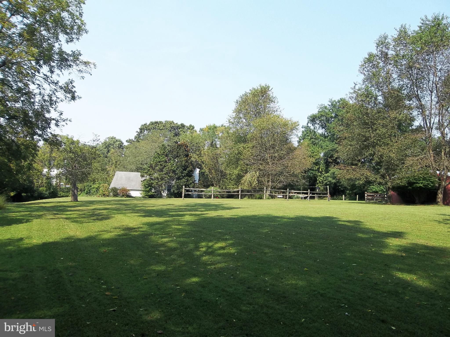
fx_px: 351
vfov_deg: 51.4
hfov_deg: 65.3
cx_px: 225
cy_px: 168
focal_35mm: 27
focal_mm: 4.9
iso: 80
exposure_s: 1/100
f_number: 8.9
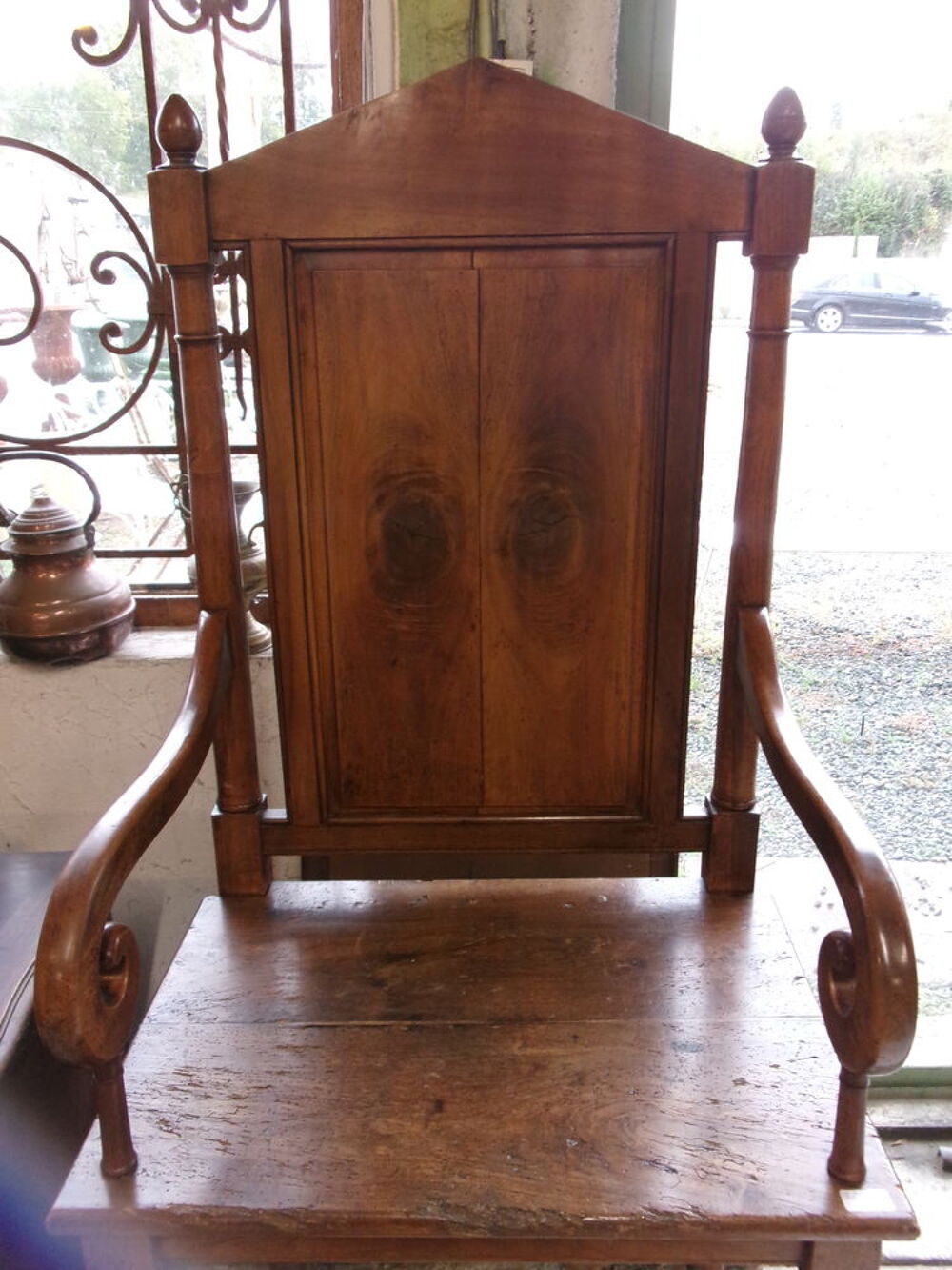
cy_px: 635
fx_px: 1027
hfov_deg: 49.8
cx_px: 476
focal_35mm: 28
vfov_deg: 63.4
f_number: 3.9
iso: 308
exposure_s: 1/34
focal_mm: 5.1
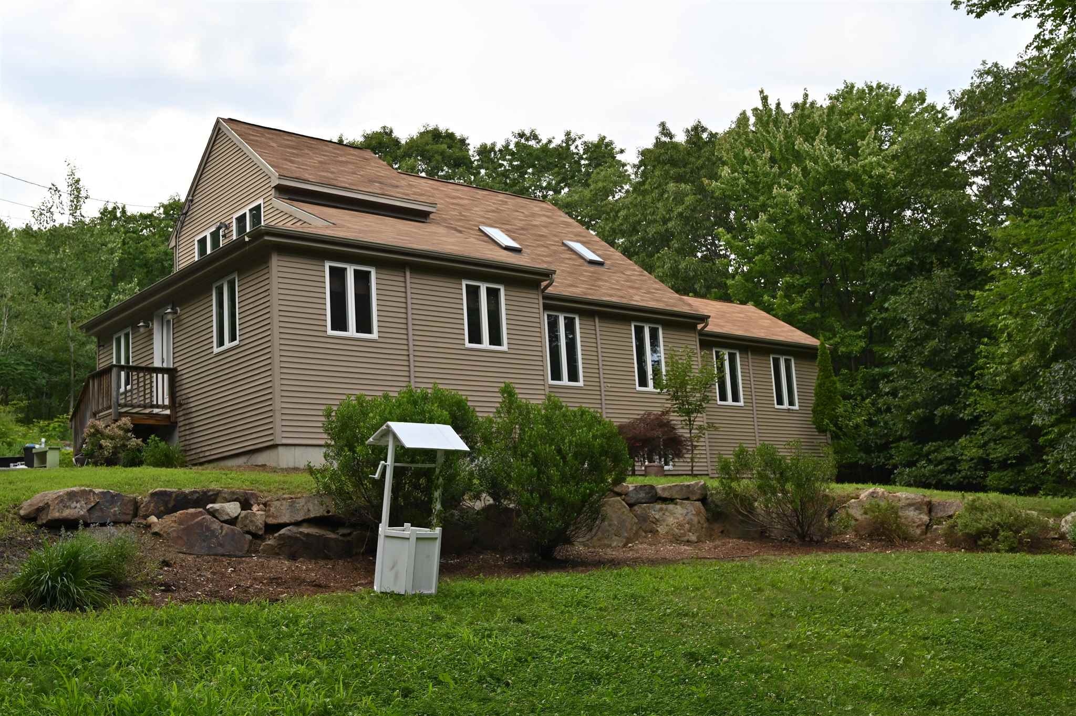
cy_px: 358
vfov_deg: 35.9
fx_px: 1105
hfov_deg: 51.9
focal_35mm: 37
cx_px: 538
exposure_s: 1/250
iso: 200
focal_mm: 37
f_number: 5.6
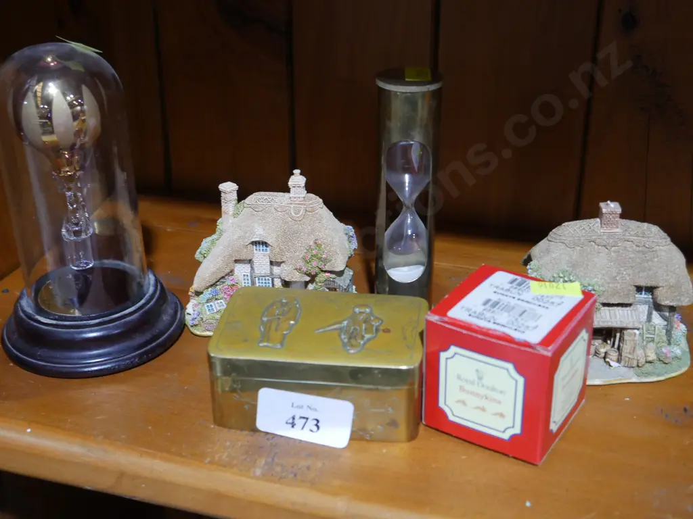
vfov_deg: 29.1
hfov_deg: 38.2
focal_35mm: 50
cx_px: 346
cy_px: 260
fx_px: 1001
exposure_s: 1/60
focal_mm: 25
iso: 1250
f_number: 5.3
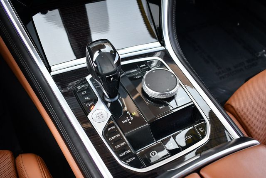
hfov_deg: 53.1
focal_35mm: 36
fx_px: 266
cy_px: 89
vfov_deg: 36.9
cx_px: 133
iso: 800
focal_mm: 18
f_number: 3.5
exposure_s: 1/200
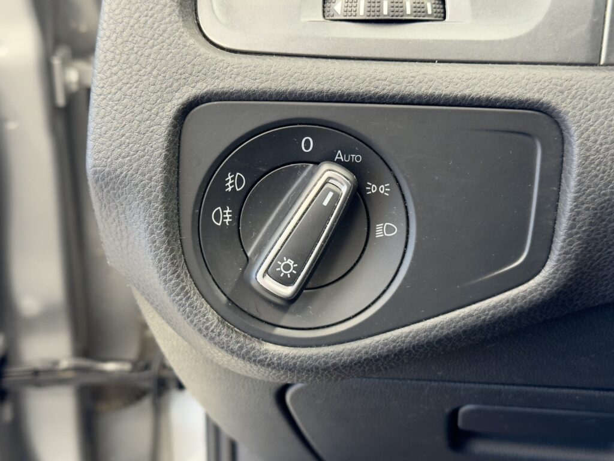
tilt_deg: -24.2
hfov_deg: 39.7
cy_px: 230
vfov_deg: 30.3
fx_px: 851
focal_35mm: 48
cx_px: 307
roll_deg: +0.7
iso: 320
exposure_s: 1/36
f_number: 1.78
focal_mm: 6.76
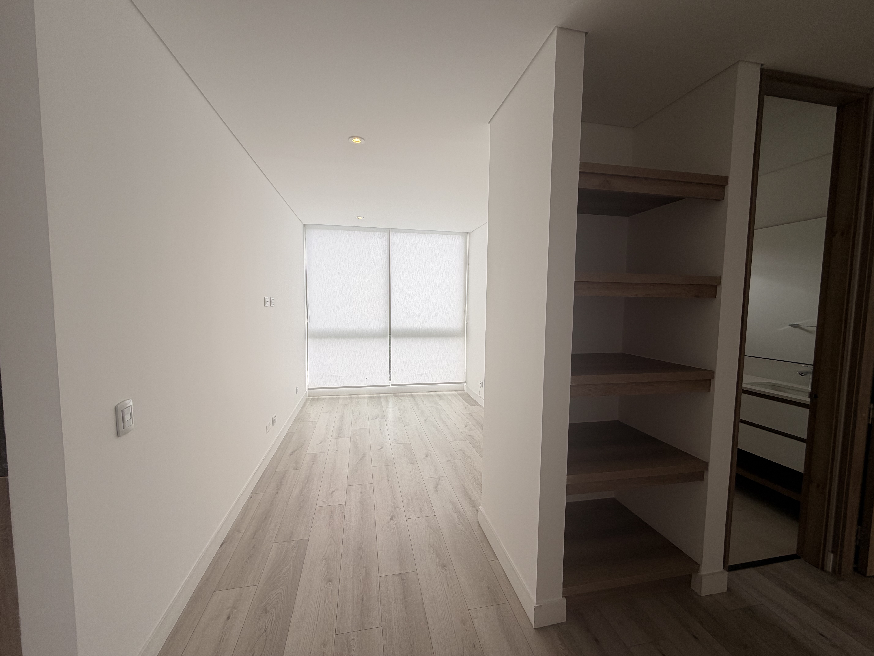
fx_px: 353
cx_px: 437
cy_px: 328
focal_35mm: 14
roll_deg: +0.0
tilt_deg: -3.7
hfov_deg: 102.1
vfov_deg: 85.7
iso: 25
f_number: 2.2
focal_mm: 2.22
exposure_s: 1/120
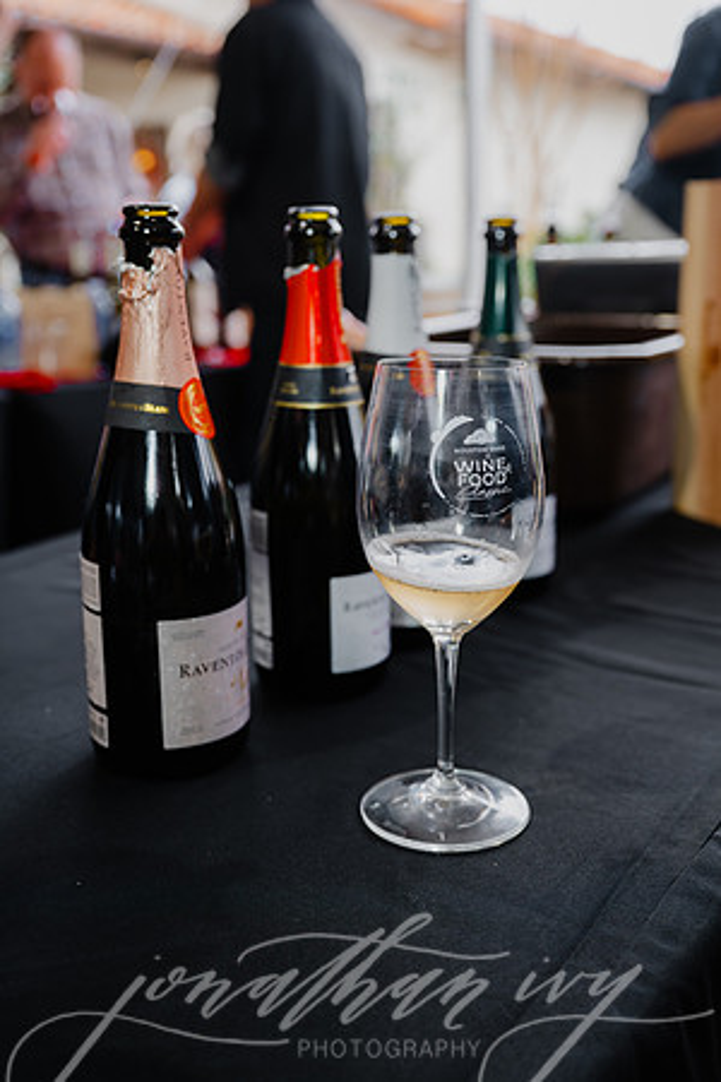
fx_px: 1172
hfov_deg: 34.2
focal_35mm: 39
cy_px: 541
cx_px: 360
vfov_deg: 49.6
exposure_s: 1/60
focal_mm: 39
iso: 640
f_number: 4
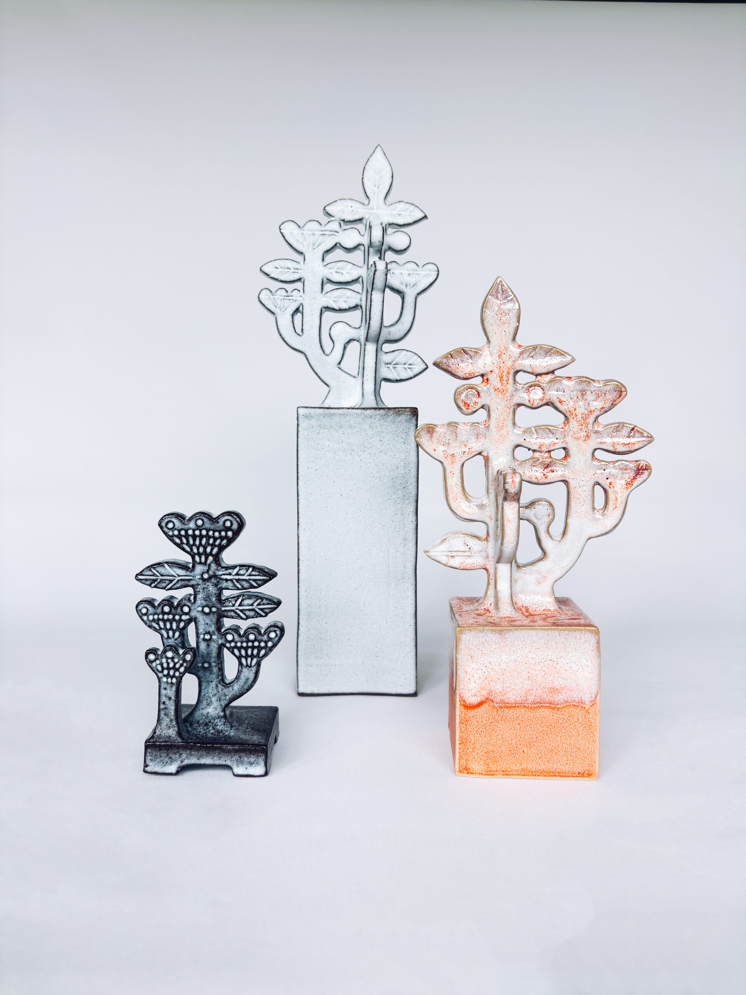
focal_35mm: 26
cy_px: 498
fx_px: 747
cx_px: 373
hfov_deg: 53.1
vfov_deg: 67.3
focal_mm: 5.96
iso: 40
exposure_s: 1/190
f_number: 1.6
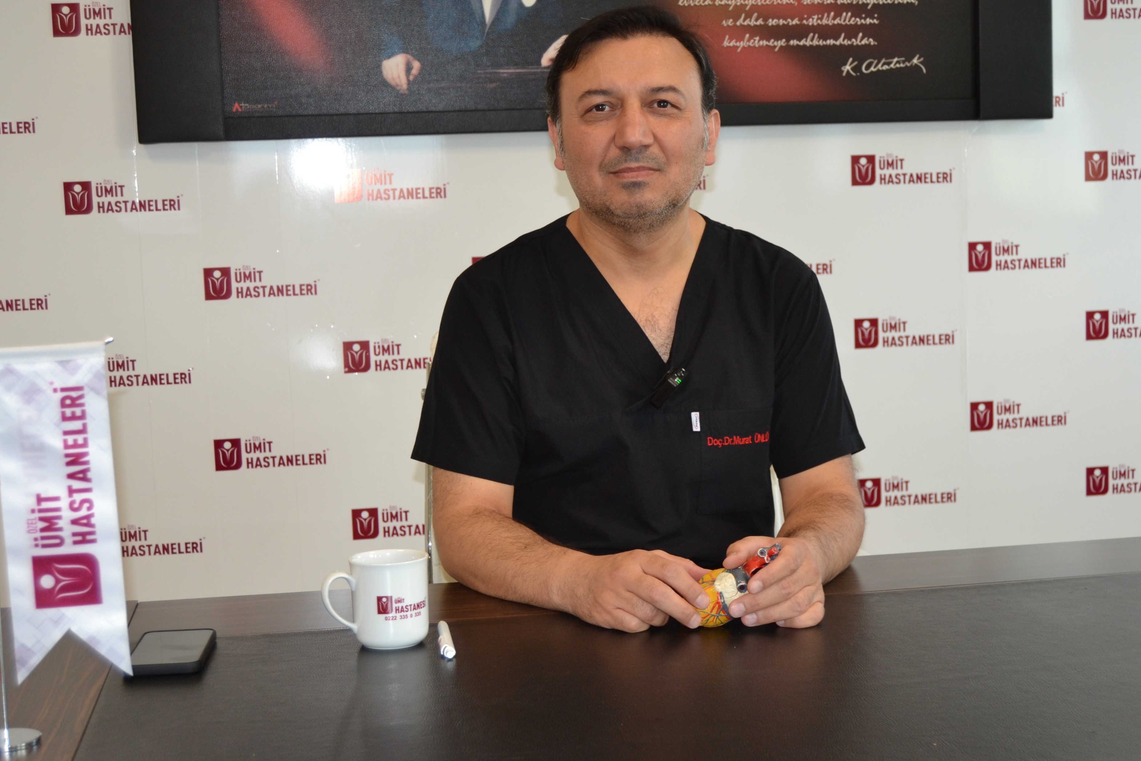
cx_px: 670
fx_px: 1775
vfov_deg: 24.2
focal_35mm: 56
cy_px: 397
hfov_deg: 35.5
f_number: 4.2
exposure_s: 1/60
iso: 450
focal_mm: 30
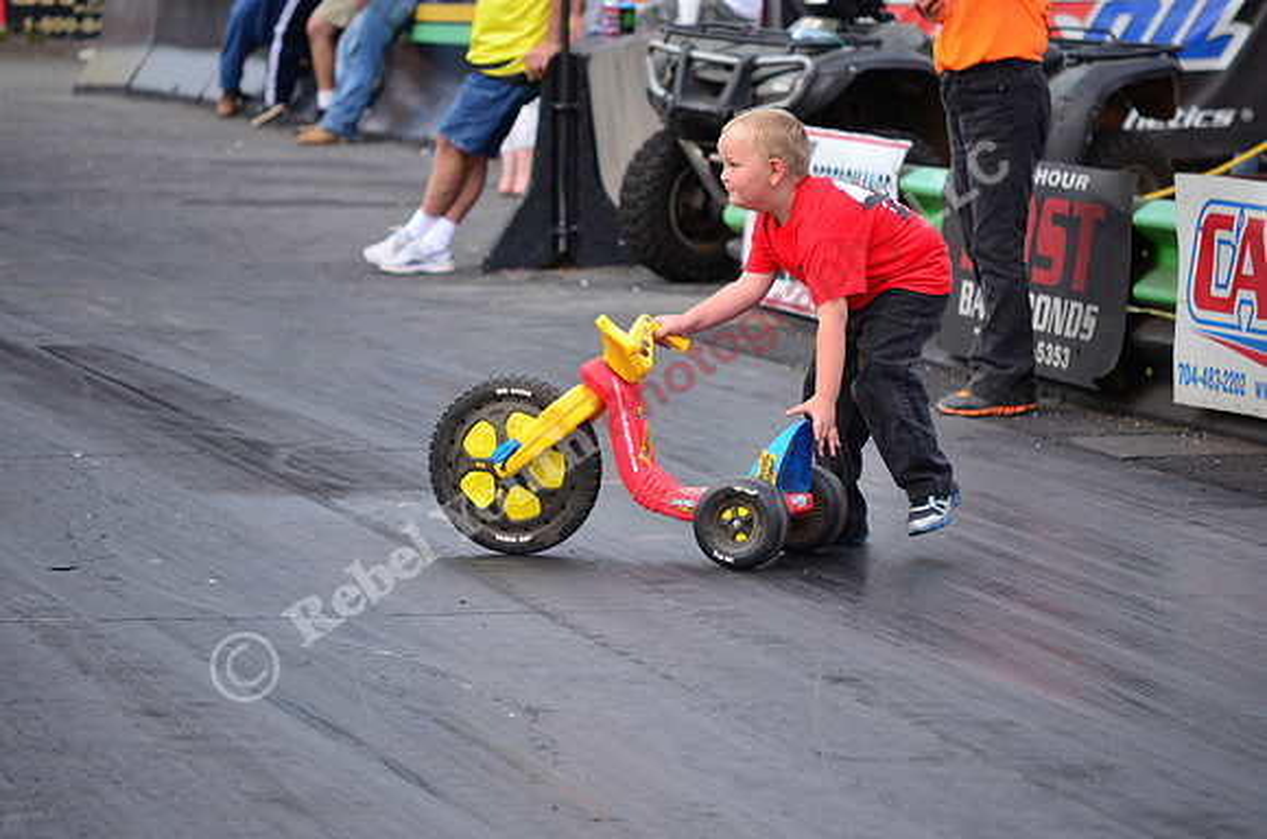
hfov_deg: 8.3
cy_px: 420
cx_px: 634
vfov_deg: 5.5
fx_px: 8692
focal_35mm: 248
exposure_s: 1/1250
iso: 1000
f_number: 5.3
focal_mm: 165
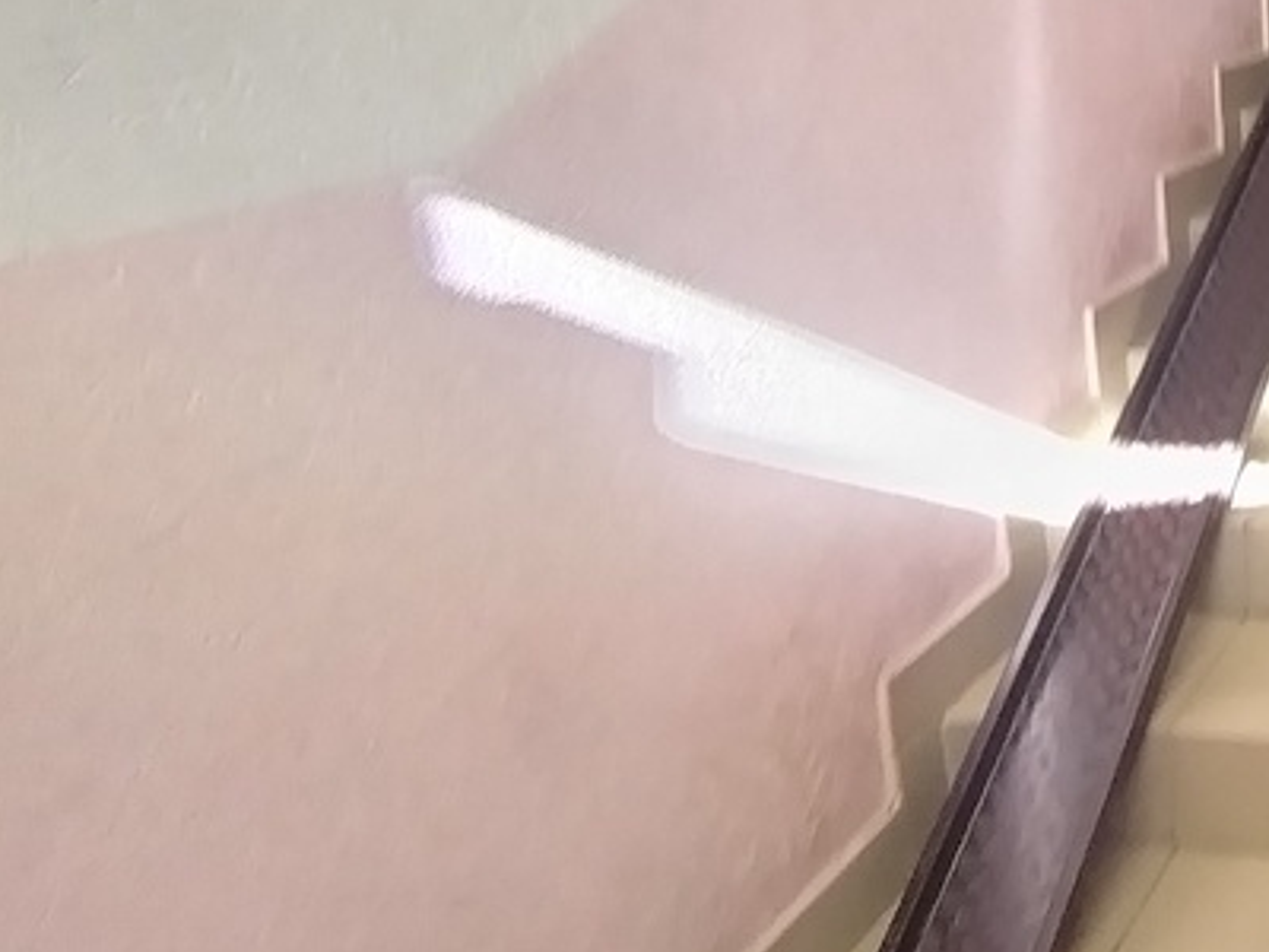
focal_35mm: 40
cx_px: 1567
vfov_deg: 34.4
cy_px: 140
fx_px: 1466
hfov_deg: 35.4
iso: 189
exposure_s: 1/50
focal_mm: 1.42
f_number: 2.2
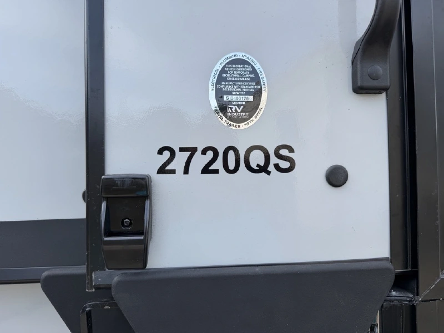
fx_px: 308
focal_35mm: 24
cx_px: 222
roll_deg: +2.6
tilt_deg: +0.5
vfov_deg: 56.8
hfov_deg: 71.6
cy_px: 166
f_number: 1.78
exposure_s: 1/1174
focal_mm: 6.76
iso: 80
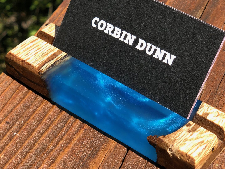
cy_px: 77
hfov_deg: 21.3
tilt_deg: -41.6
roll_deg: +4.2
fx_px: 598
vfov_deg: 16.1
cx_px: 98
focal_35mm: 92
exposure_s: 1/448
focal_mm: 6
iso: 16
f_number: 2.4
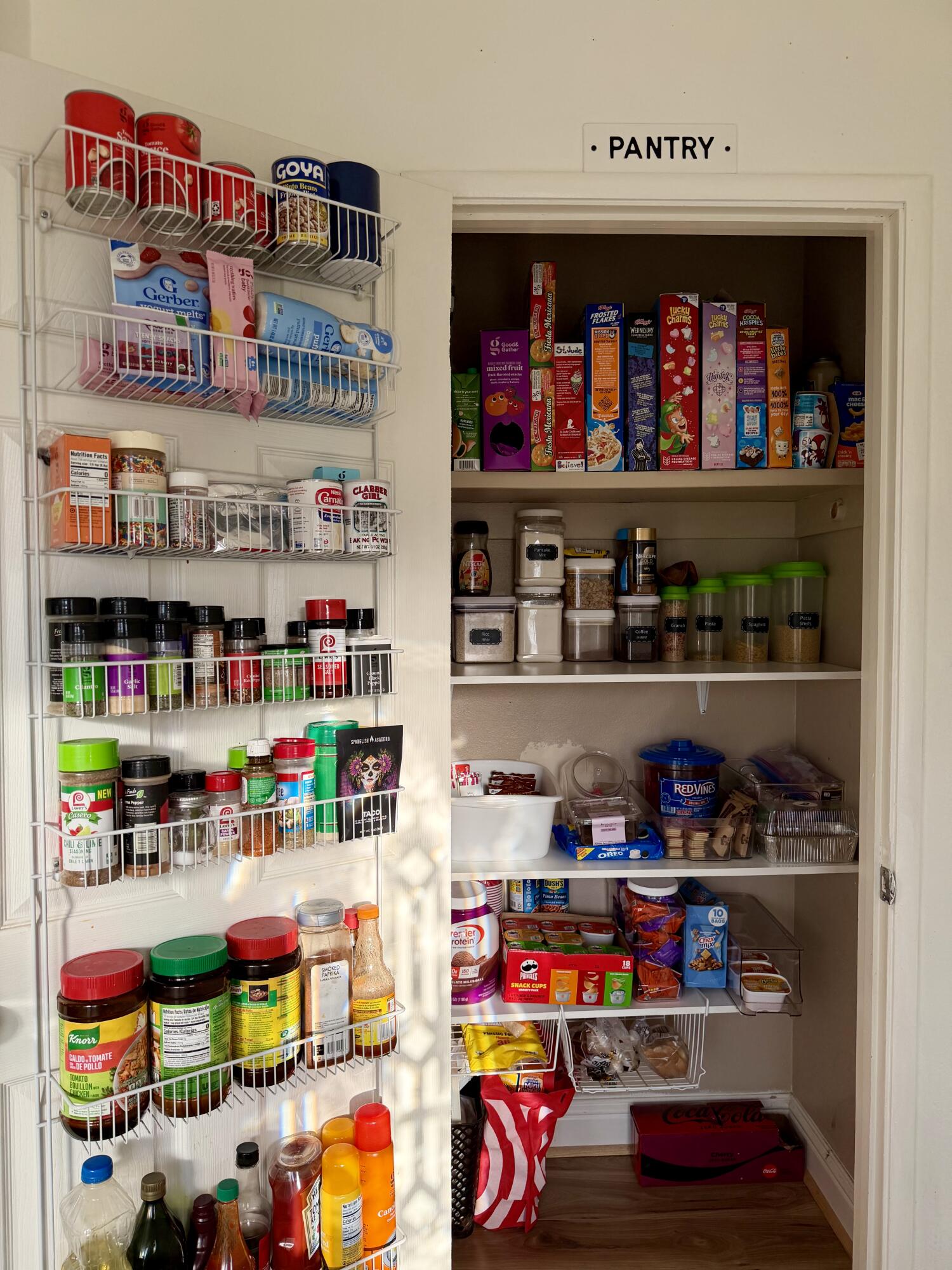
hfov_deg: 56.8
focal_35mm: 24
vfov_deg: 71.6
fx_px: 880
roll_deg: -0.1
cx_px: 476
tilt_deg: -2.2
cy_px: 635
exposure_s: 1/805
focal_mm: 6.76
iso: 100
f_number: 1.78
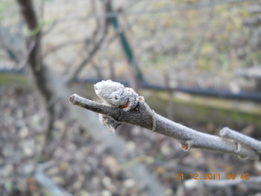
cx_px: 130
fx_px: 309
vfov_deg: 35.2
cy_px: 98
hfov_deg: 45.7
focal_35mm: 41
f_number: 3.1
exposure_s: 1/30
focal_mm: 6.72
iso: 80
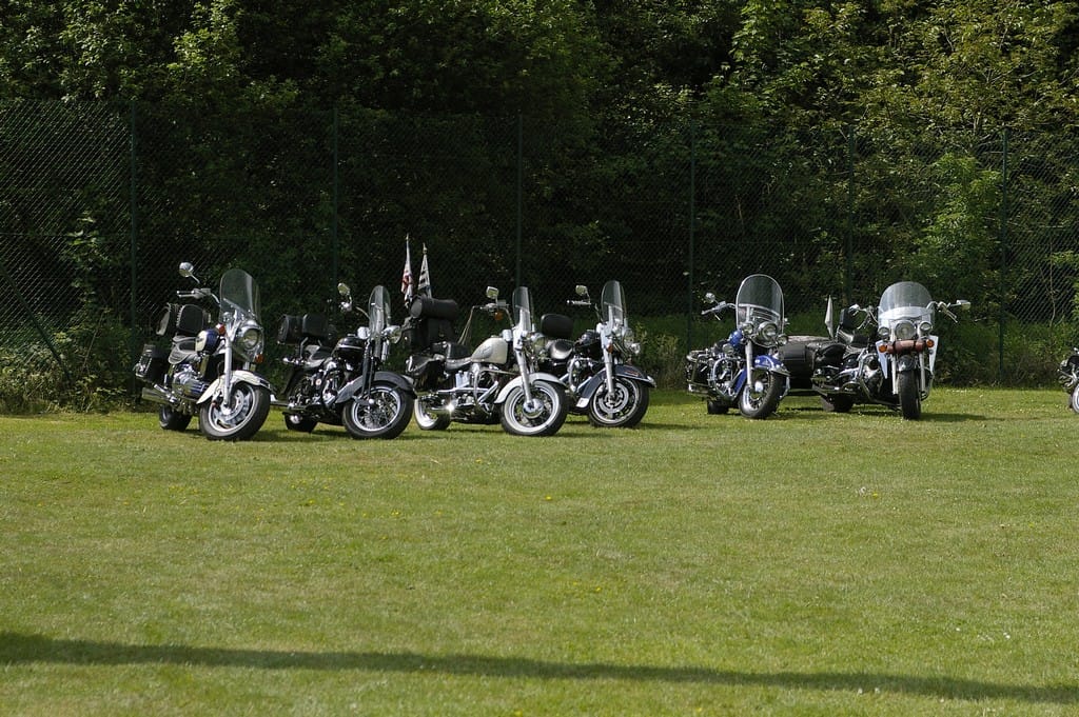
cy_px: 358
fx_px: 3144
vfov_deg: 13.0
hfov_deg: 19.5
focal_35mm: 105
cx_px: 540
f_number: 5.6
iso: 800
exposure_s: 1/2500
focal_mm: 70
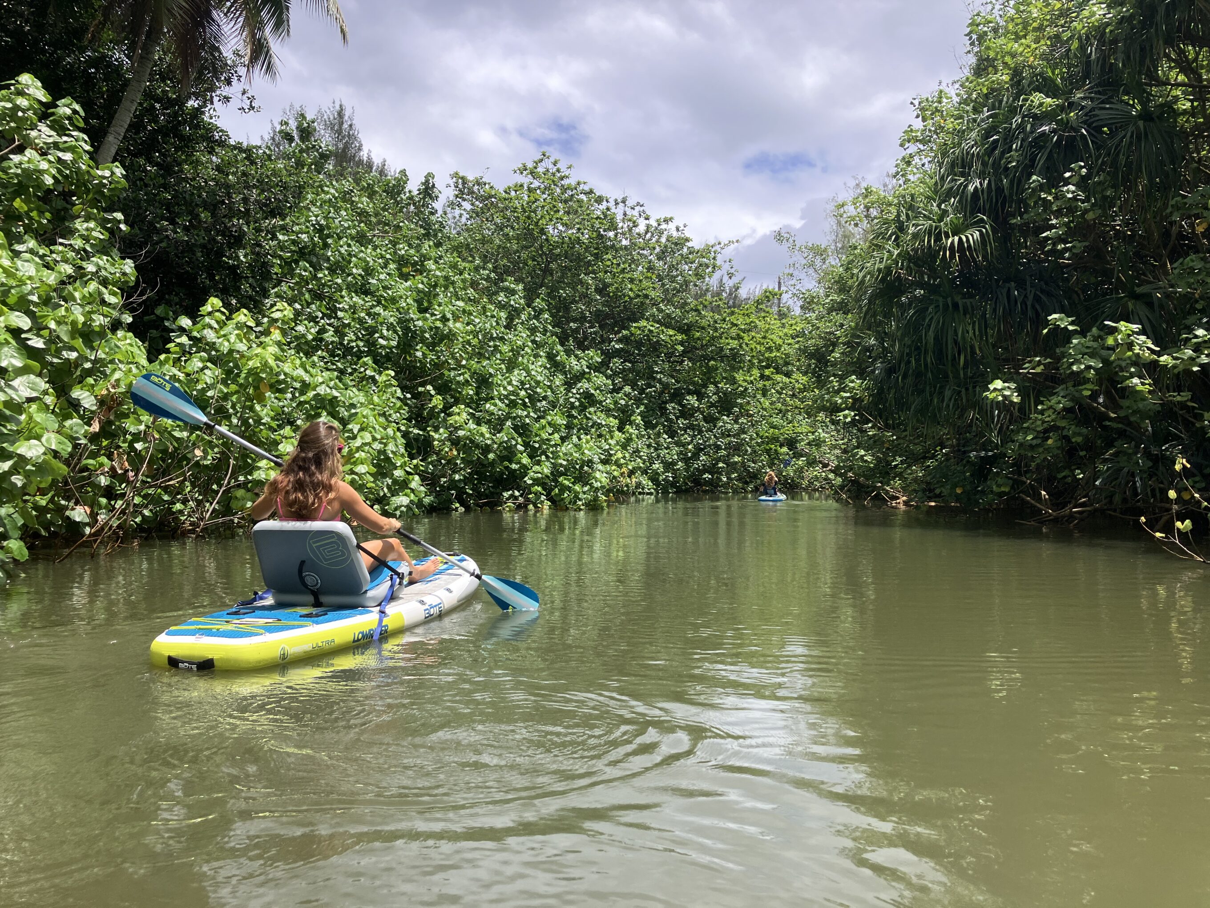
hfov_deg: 63.4
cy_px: 454
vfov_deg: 49.7
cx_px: 605
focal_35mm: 28
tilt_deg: +3.1
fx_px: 979
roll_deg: -0.8
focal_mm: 3.99
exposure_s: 1/1715
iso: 32
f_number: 1.8
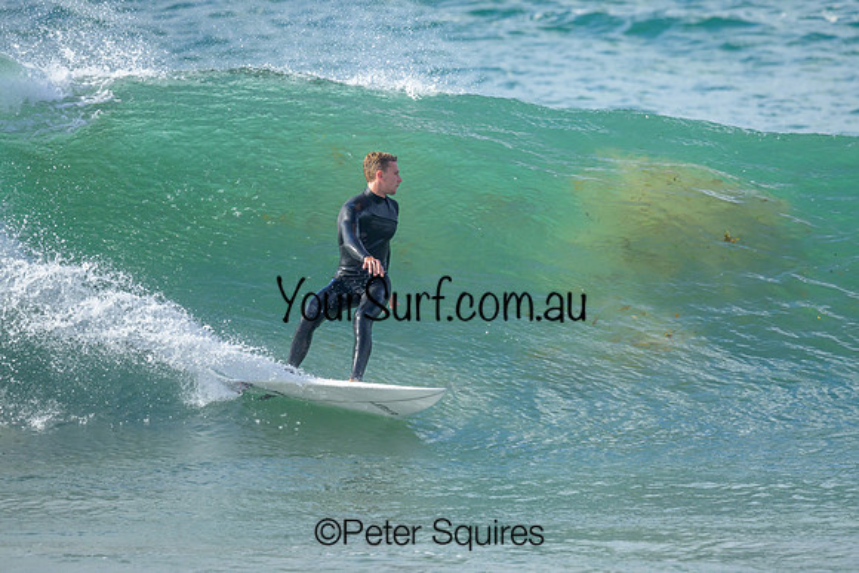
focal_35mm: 980
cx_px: 483
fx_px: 23399
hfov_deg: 2.1
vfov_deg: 1.4
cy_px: 266
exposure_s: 1/2000
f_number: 6.3
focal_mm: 800
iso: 560
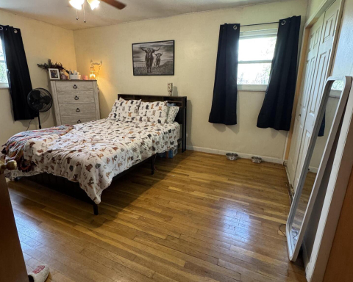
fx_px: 199
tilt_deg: -14.4
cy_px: 135
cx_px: 173
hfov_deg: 83.3
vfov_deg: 70.8
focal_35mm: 19
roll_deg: +0.4
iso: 200
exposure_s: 1/60
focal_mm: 2.22
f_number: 2.2
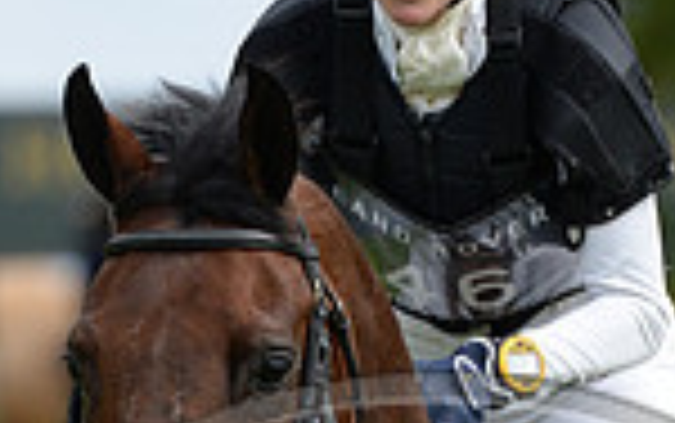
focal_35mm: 1579
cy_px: 873
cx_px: 432
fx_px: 29069
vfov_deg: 0.8
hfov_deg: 1.3
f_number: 5.6
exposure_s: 1/1250
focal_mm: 400
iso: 800
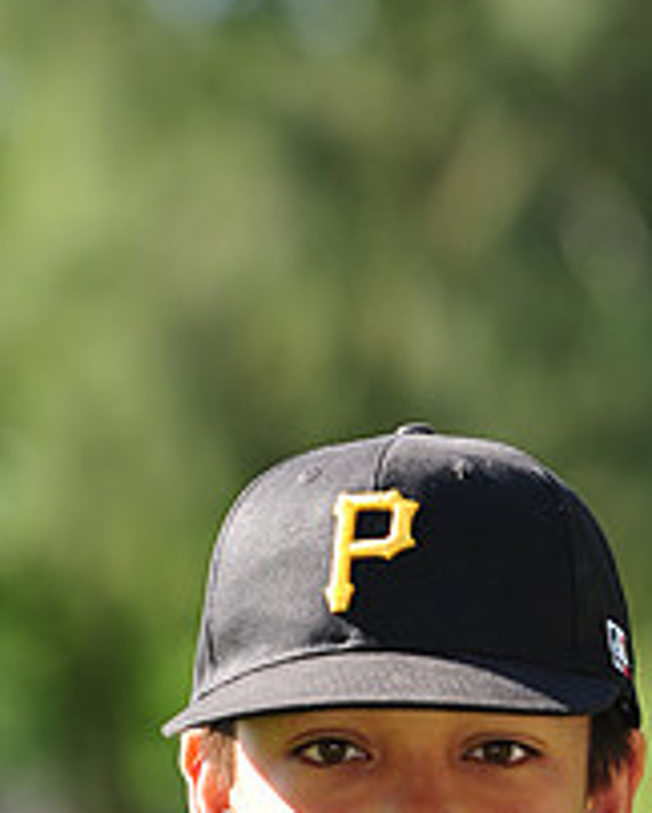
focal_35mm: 444
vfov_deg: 4.3
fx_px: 10694
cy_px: 1042
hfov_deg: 3.5
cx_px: 374
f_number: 5
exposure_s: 1/400
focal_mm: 165
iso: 200
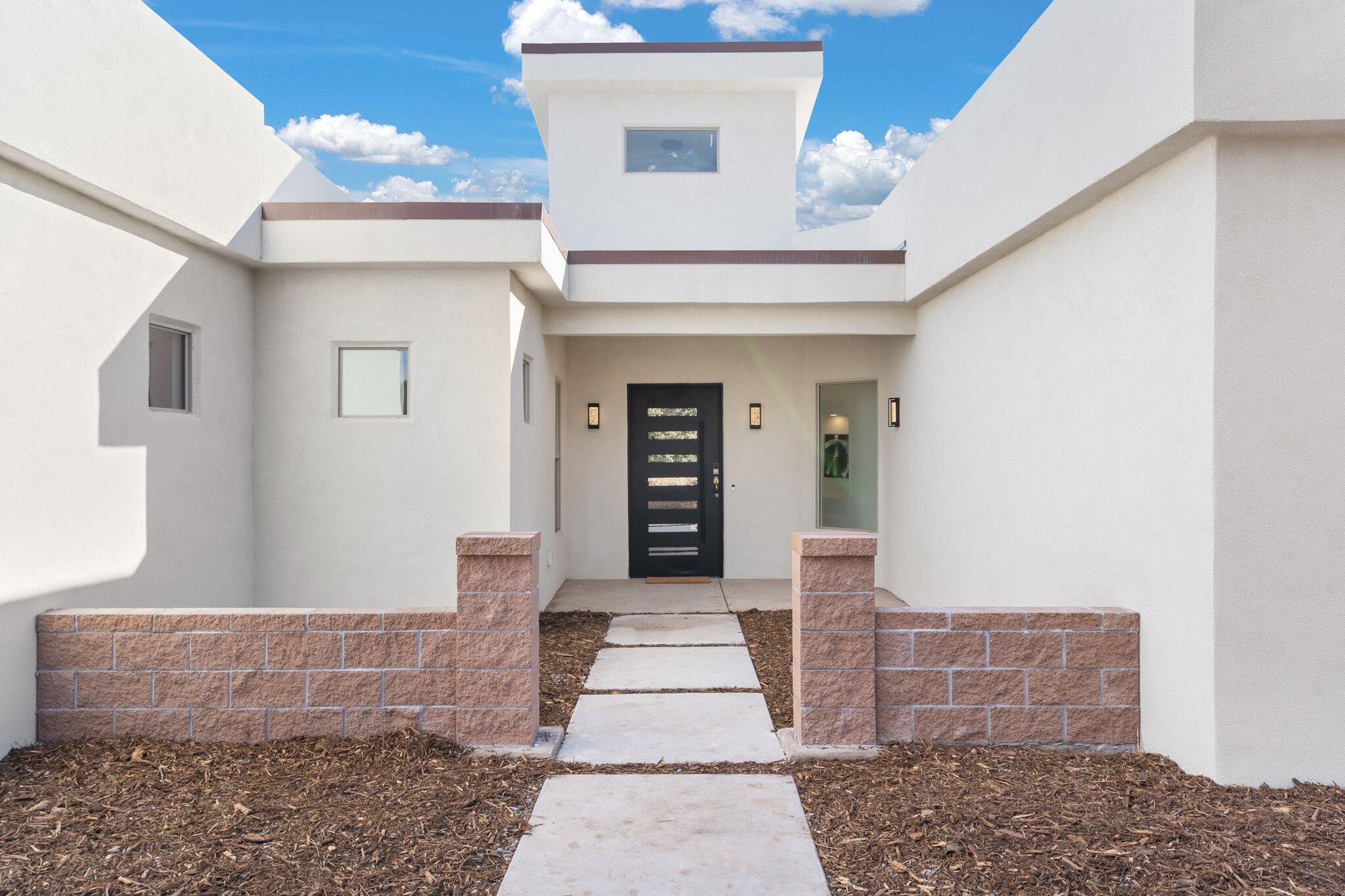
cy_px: 448
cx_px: 672
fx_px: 934
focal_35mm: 25
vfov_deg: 51.3
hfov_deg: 71.5
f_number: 9
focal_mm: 25
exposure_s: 1/40
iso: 160
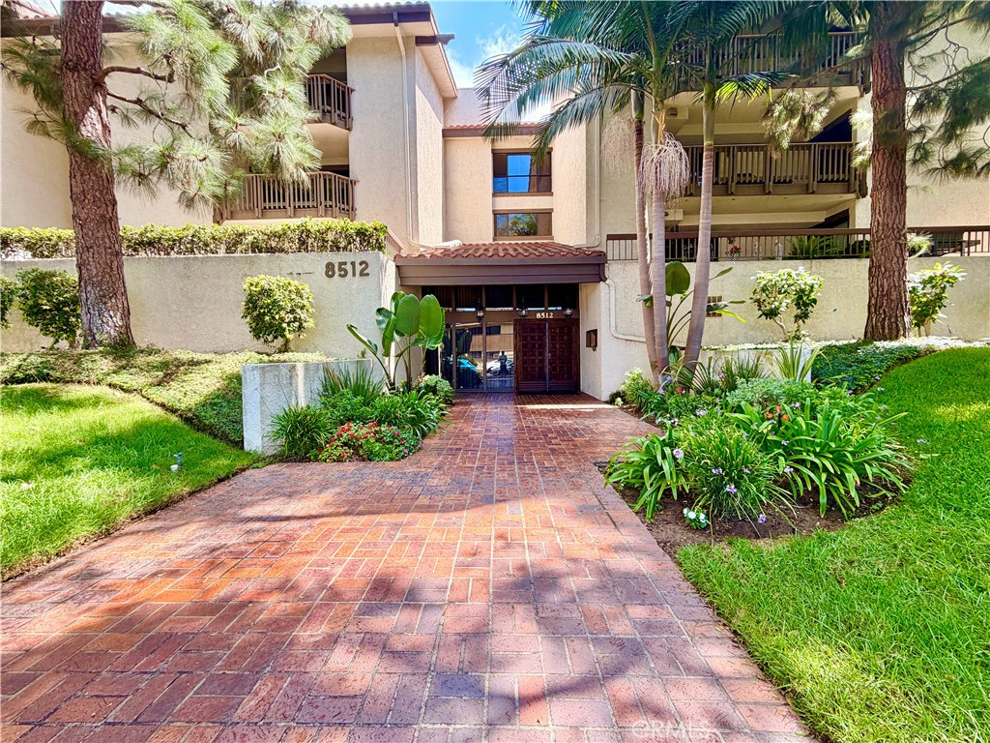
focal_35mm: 14
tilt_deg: -0.7
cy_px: 372
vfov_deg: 85.7
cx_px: 495
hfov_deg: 102.1
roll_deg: +0.9
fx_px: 400
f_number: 2.2
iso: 50
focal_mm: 2.22
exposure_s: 1/268
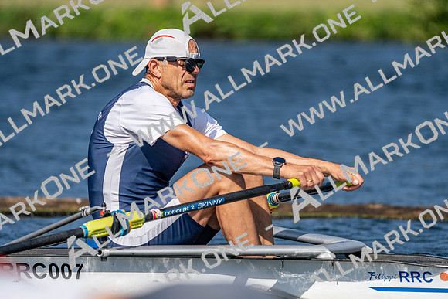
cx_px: 224
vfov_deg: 3.0
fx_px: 5713
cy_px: 150
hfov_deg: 4.5
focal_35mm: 459
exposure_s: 1/2000
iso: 200
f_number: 6.3
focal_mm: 459
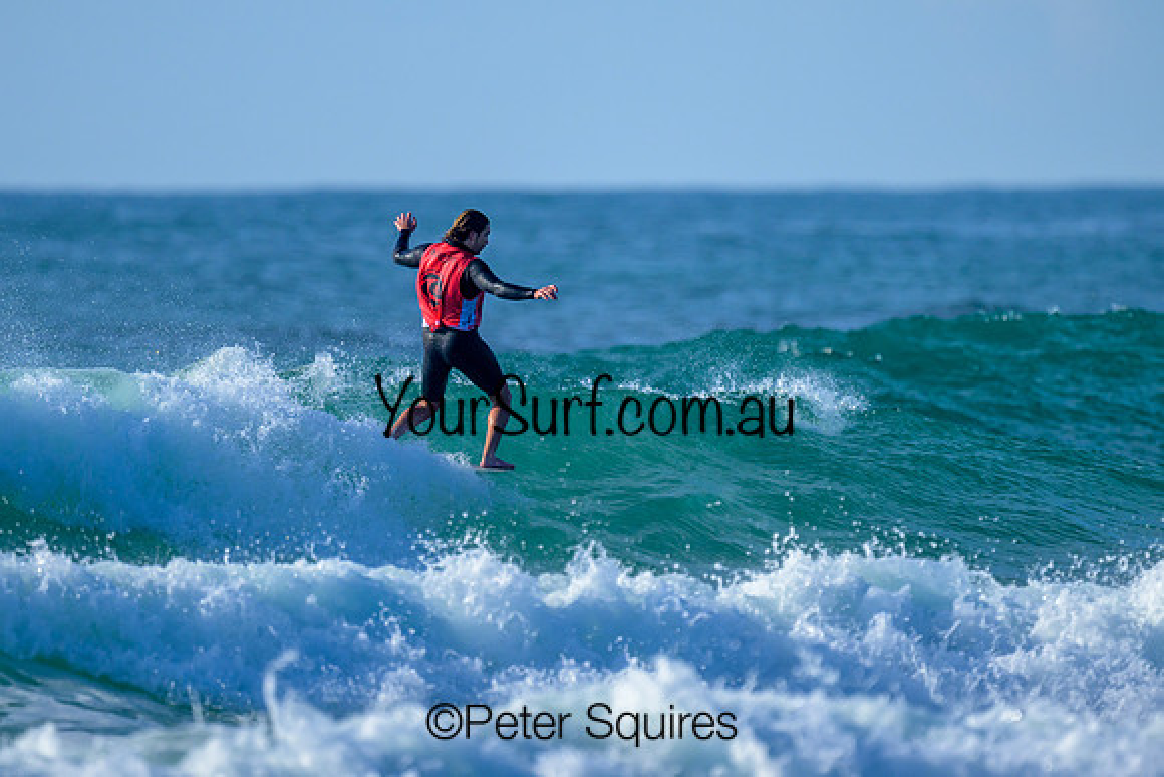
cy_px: 252
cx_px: 513
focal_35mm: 1100
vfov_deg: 1.3
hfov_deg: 1.9
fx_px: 35572
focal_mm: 800
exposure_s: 1/2000
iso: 280
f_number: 6.3
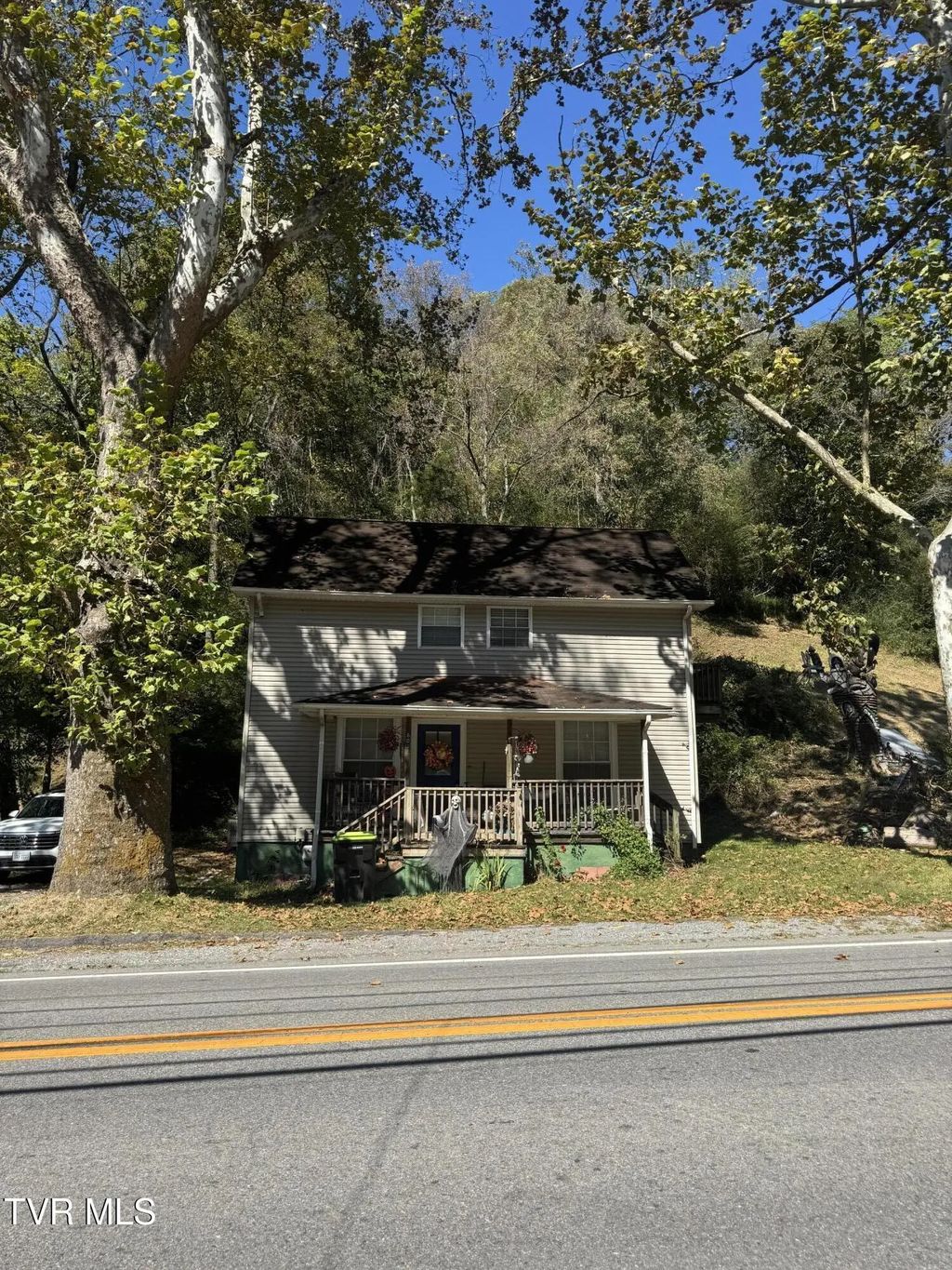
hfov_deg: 56.8
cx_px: 476
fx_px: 880
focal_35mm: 24
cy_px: 635
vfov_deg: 71.6
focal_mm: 6.76
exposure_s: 1/2506
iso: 80
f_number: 1.78
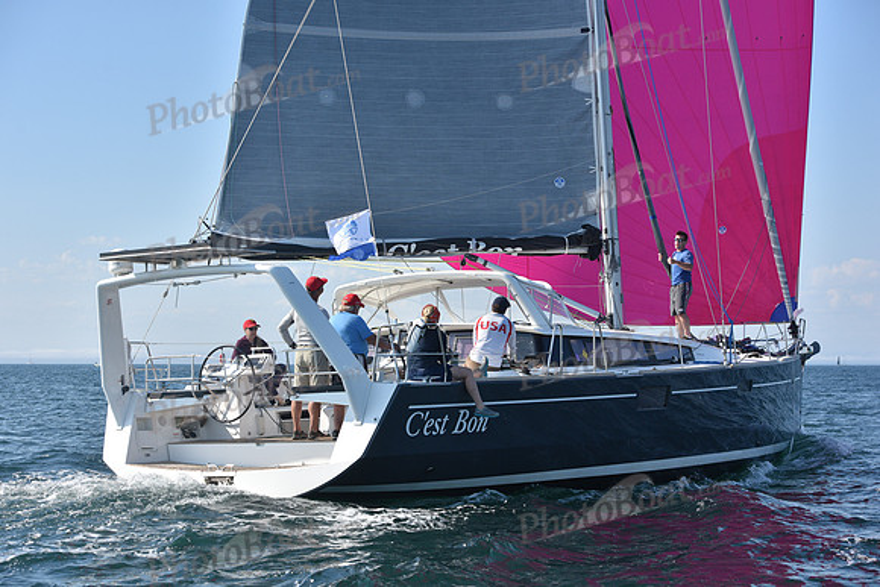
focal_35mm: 70
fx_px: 1711
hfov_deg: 28.8
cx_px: 440
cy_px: 294
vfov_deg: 19.5
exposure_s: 1/1250
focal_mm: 70
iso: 320
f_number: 7.1
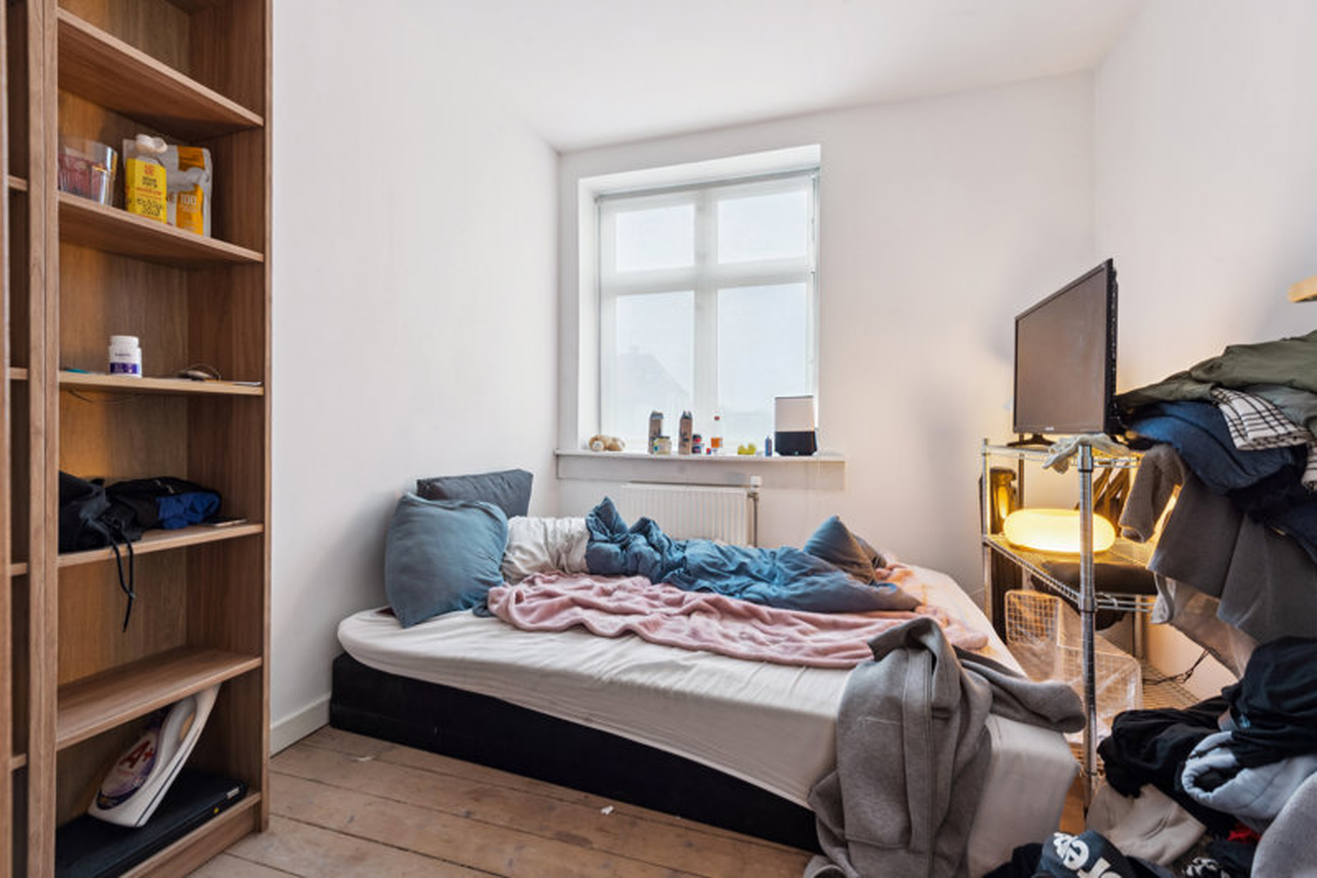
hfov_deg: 100.4
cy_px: 439
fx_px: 549
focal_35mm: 15
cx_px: 658
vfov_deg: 77.3
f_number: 10
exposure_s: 2
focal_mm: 15
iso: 200
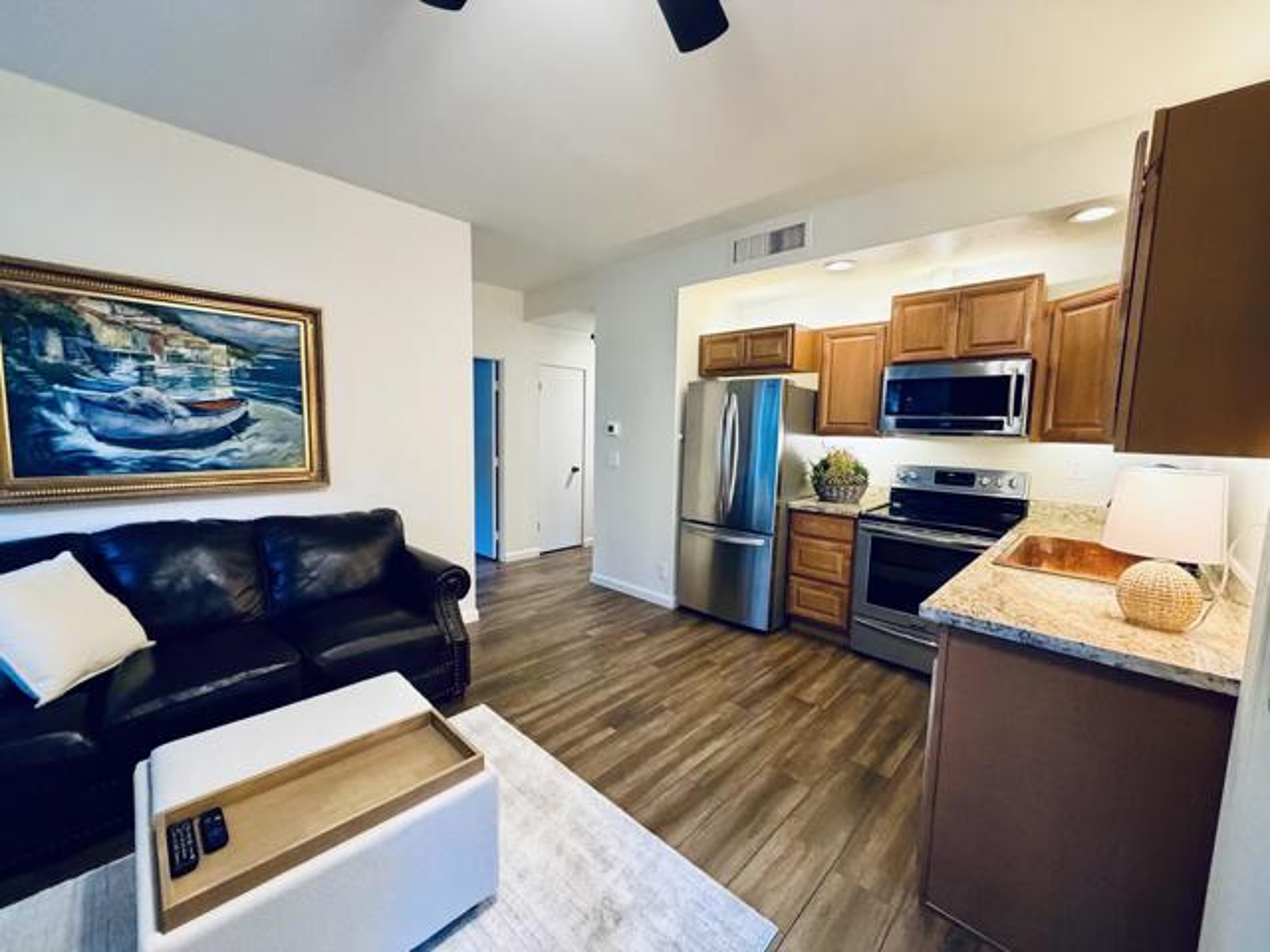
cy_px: 476
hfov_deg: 102.1
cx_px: 635
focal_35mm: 14
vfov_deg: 85.7
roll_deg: -1.3
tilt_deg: -5.3
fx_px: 514
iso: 500
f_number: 2.2
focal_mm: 2.22
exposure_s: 1/60
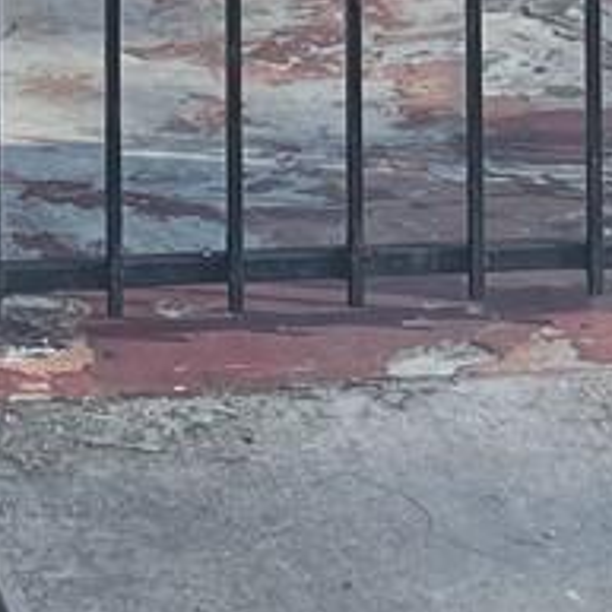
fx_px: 3820
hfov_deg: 8.9
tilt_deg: -1.5
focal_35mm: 191
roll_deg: +0.6
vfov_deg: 8.3
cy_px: -948
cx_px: -333
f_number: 1.6
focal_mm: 4.2
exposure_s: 1/1159
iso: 32
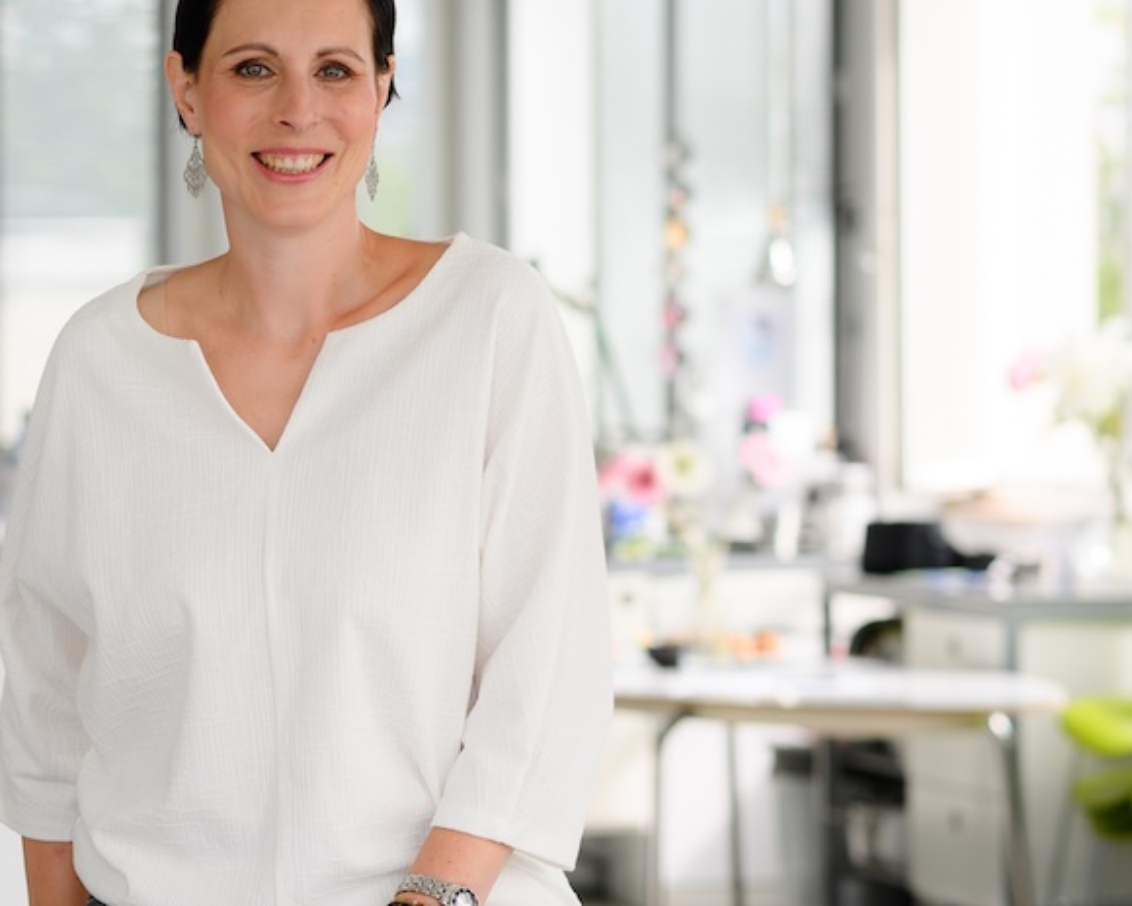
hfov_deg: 11.6
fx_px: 5528
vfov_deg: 9.4
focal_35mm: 165
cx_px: 183
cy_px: 453
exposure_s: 1/320
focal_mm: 85
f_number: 3.5
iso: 160
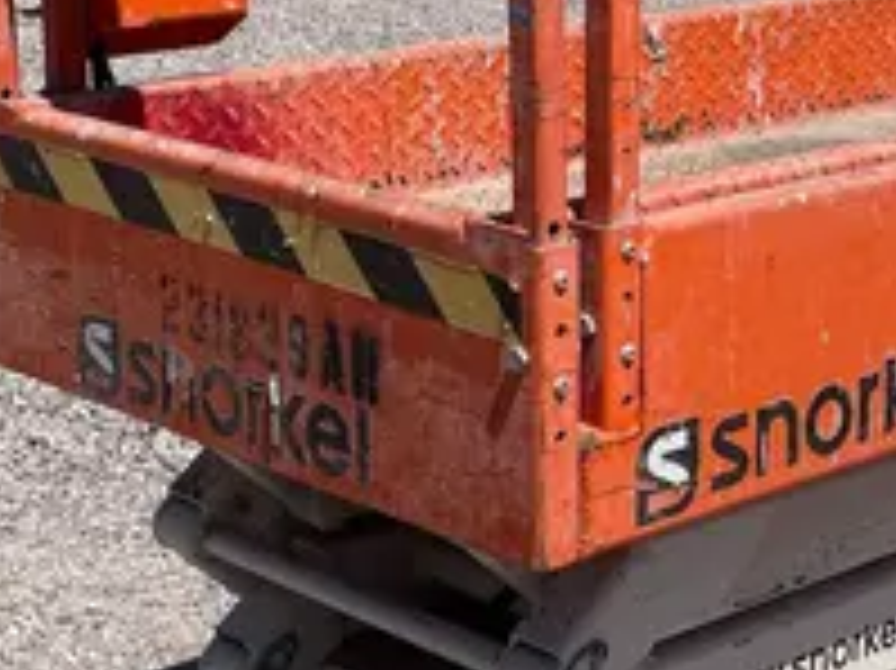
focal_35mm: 96
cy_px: 169
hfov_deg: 20.3
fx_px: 2483
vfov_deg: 15.3
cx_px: 680
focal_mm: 4.2
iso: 32
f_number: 1.6
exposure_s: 1/5556
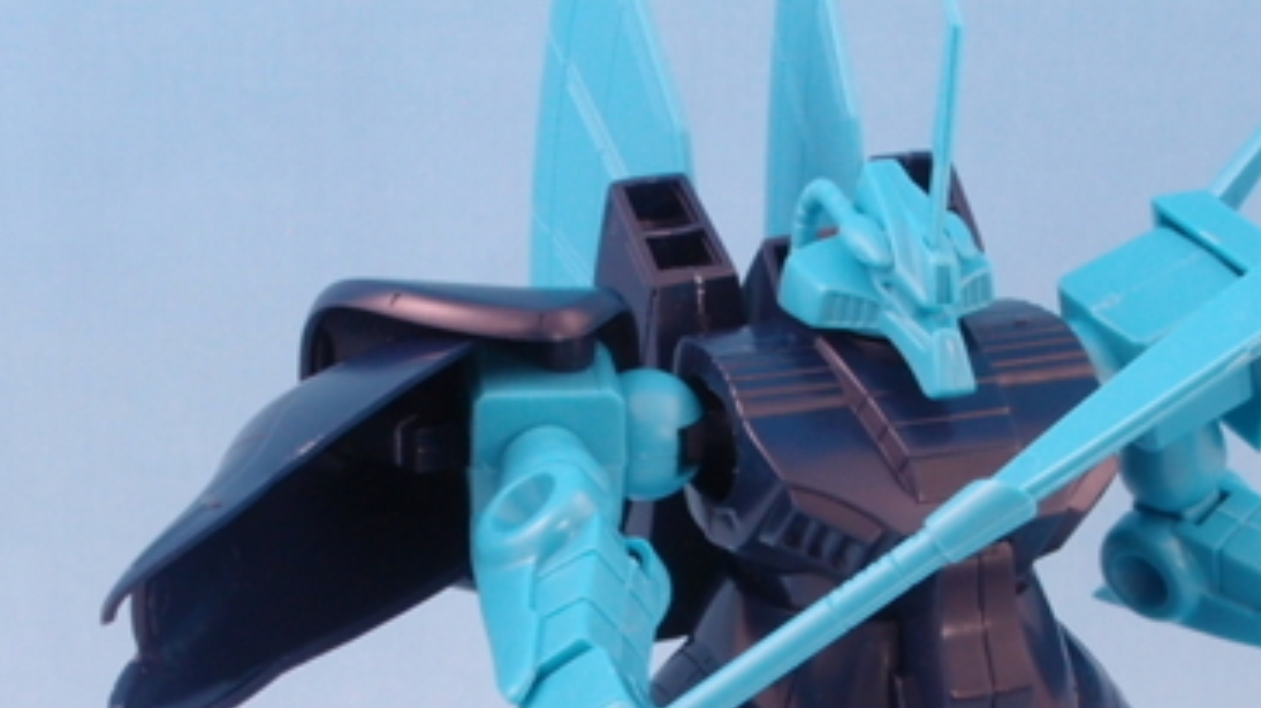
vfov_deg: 12.1
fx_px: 3276
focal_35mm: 98
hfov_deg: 21.8
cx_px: 688
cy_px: 777
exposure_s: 1/1.3
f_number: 8
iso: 100
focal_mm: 8.99
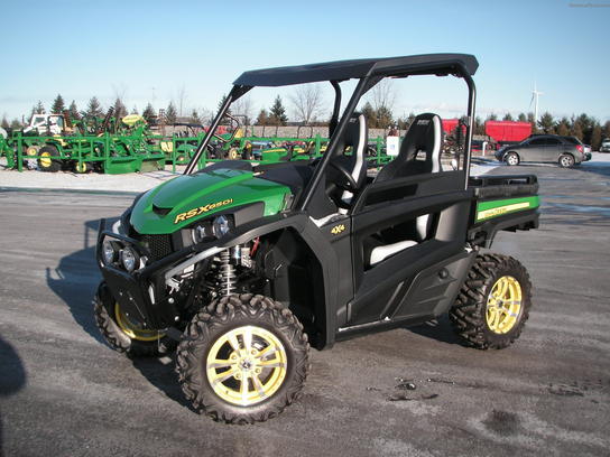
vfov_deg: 37.7
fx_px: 670
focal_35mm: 38
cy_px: 228
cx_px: 305
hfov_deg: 49.0
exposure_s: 1/500
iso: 50
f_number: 3.3
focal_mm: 6.3
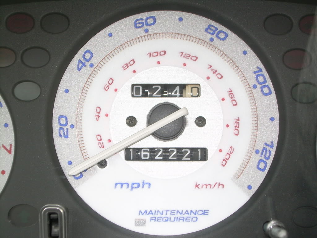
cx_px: 158
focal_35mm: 69
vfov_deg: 21.3
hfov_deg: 28.2
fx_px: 632
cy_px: 119
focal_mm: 11.8
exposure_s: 1/30
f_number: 3.7
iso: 50
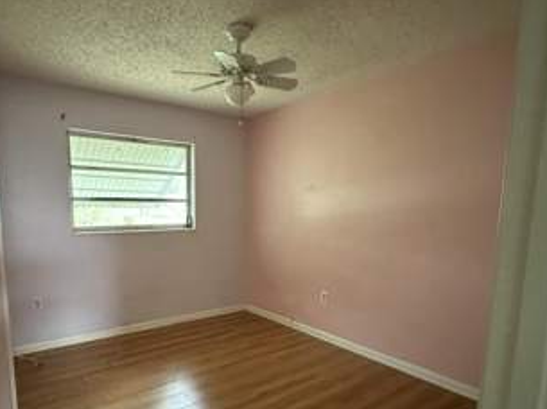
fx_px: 347
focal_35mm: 22
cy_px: 257
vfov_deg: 60.1
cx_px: 224
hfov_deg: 75.8
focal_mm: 2.22
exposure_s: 1/60
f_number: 2.2
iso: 1000
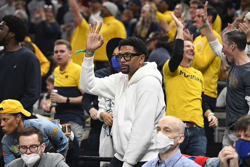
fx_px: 847
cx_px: 125
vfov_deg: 11.2
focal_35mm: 122
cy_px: 84
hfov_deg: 16.8
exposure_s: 1/1000
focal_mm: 122
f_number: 2.8
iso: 3200
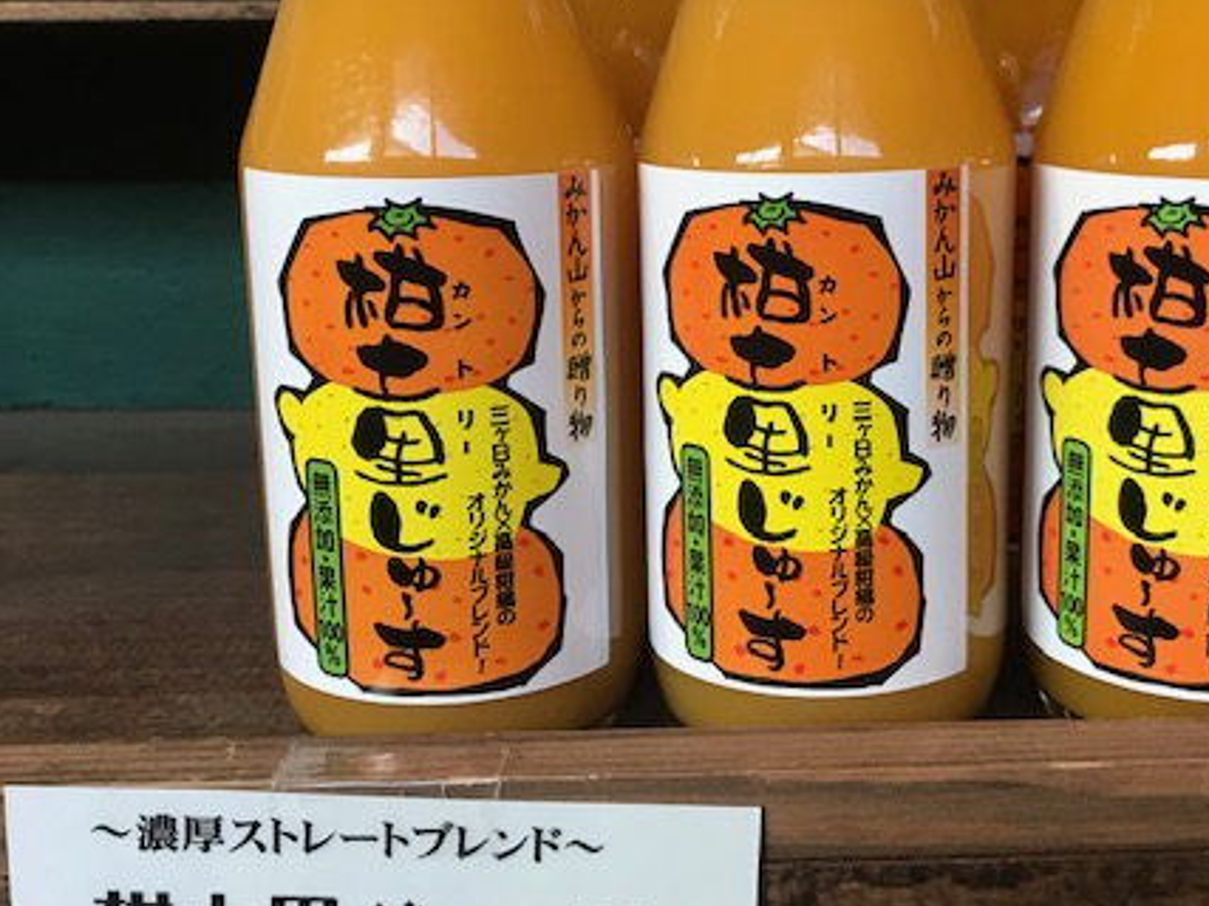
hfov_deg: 44.1
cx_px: 815
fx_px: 1466
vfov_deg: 34.0
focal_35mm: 42
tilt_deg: -10.7
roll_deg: -0.7
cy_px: 306
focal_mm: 3.99
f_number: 1.8
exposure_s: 1/15
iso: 40
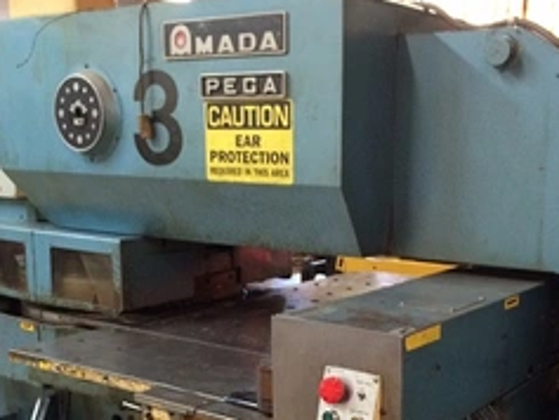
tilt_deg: -13.5
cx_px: 347
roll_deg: +0.4
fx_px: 792
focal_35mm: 49
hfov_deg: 38.7
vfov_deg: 29.2
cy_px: 323
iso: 320
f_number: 2.2
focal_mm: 4.15
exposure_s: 1/24
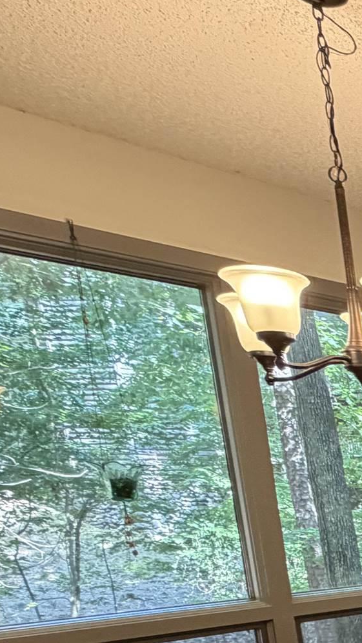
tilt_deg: -12.2
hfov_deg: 15.4
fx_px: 802
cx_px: 845
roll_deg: +1.3
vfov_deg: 38.4
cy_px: 654
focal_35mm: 47
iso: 320
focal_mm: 2.22
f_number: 2.2
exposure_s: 1/60
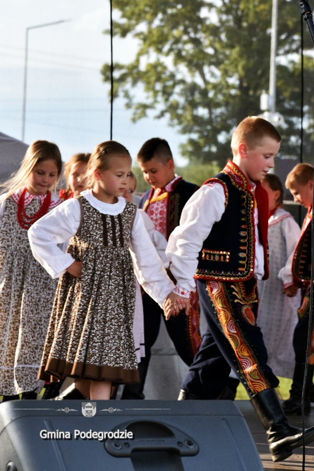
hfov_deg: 9.3
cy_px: 236
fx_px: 1924
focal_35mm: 147
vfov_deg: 14.0
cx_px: 157
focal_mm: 98
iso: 280
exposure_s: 1/250
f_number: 8
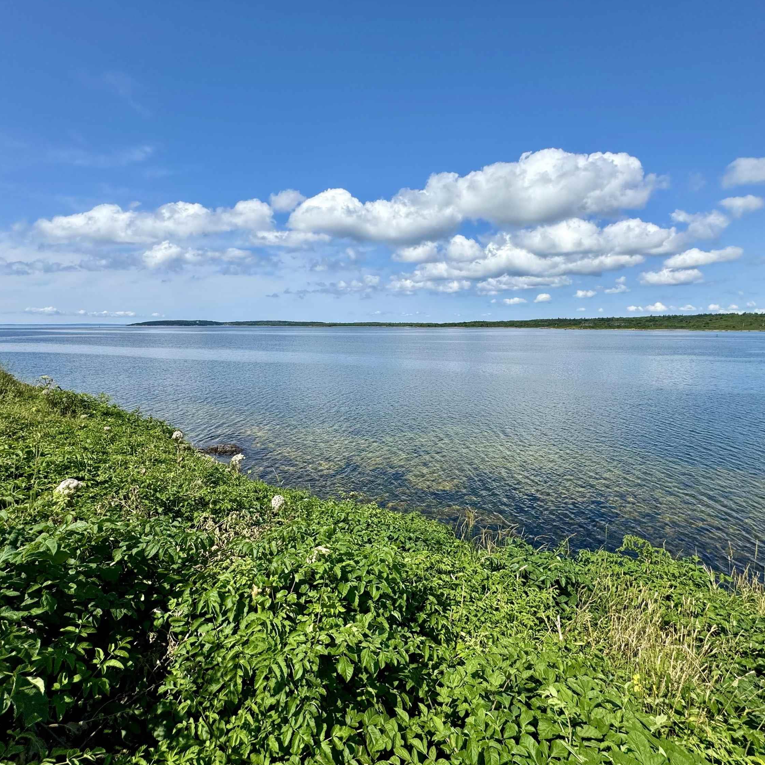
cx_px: 377
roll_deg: +0.4
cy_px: 385
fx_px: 425
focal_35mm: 17
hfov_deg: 84.0
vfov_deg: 84.0
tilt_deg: -6.9
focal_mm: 2.22
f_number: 2.2
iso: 50
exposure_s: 1/2584
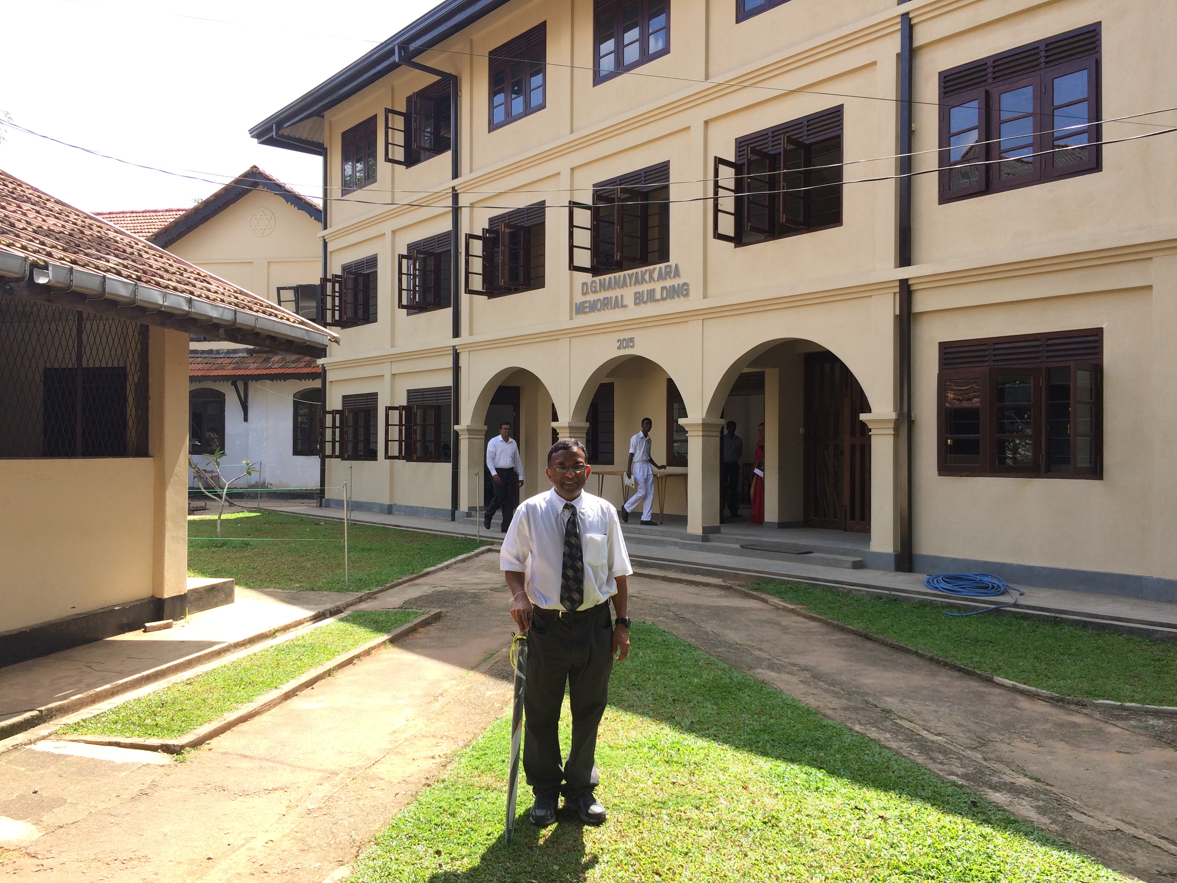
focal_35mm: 29
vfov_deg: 48.2
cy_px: 442
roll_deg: -1.3
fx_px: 986
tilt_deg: +0.3
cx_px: 588
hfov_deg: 61.7
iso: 32
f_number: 2.2
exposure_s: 1/641
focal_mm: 4.15
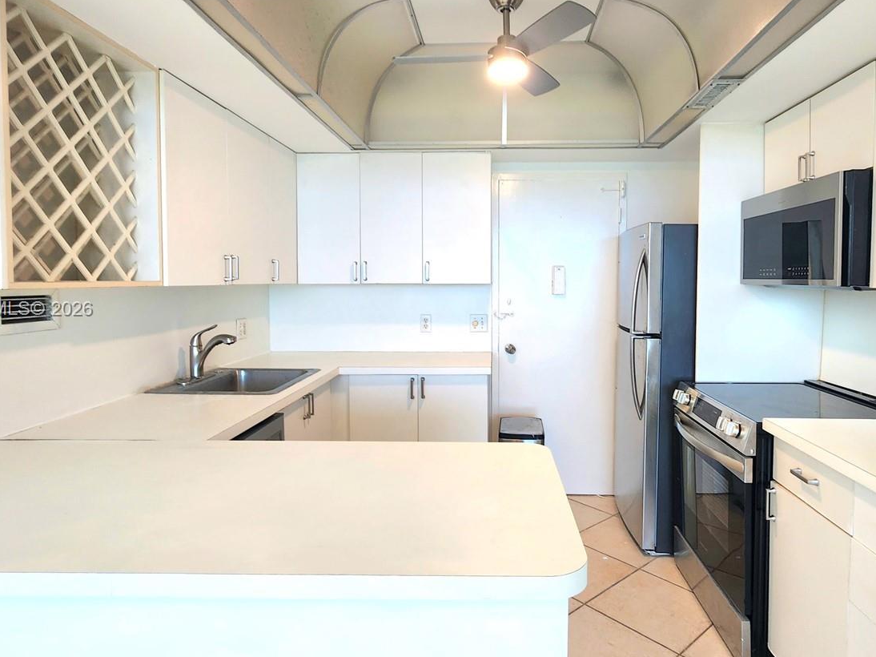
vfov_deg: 68.6
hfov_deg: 84.4
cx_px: 483
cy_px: 310
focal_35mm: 19
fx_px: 481
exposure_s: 1/60.2
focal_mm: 2.2
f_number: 2.2
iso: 100
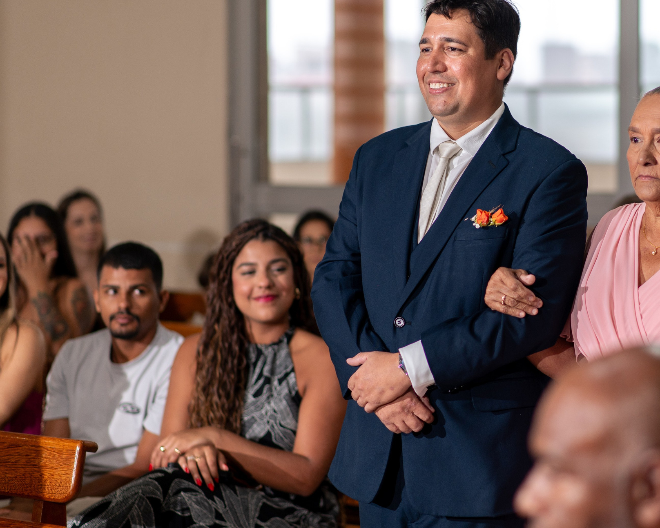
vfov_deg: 12.1
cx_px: 514
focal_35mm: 128
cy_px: 221
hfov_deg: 15.0
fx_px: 2500
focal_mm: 85
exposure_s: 1/200
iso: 320
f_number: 2.2
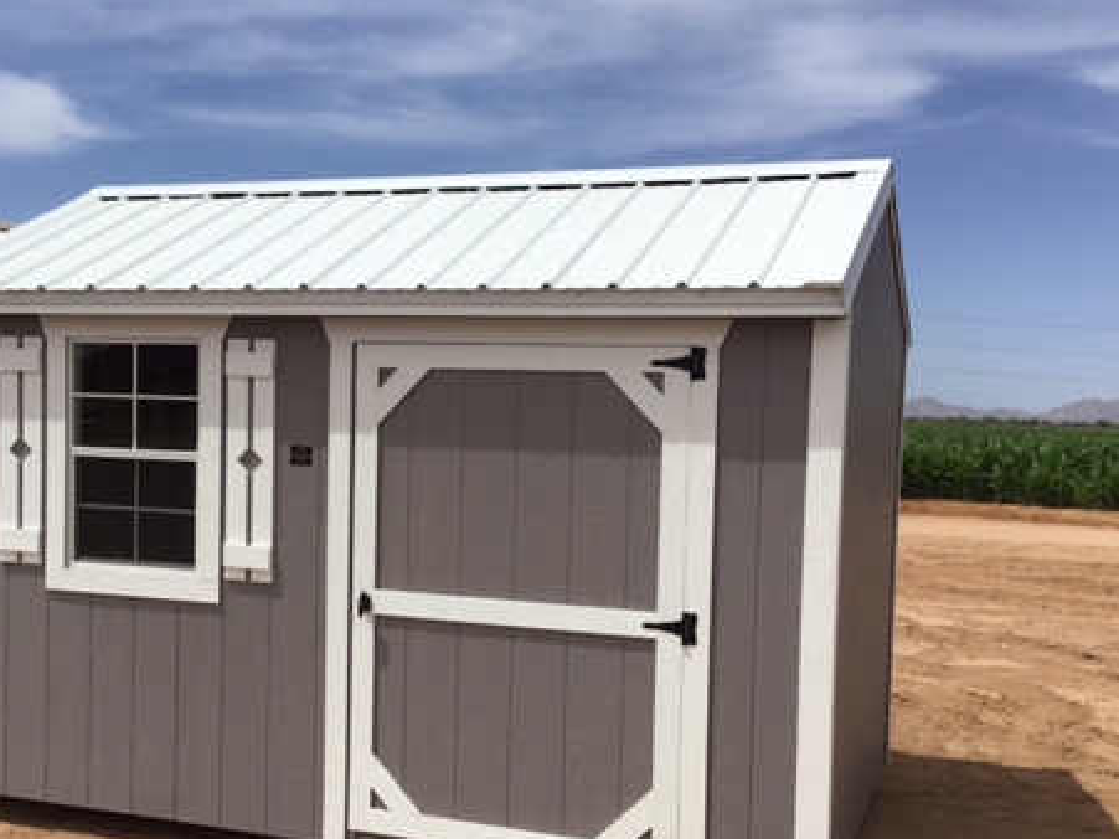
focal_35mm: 44
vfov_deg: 32.8
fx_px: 1422
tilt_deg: -3.8
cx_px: 427
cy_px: 487
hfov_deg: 42.7
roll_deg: -1.3
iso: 25
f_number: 2.4
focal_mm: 3.3
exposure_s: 1/3268
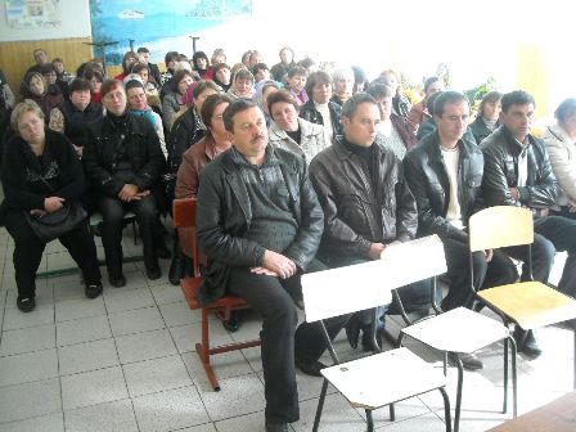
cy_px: 216
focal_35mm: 35
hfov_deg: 52.6
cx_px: 288
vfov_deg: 40.7
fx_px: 582
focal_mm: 5.7
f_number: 2.8
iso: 400
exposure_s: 1/17
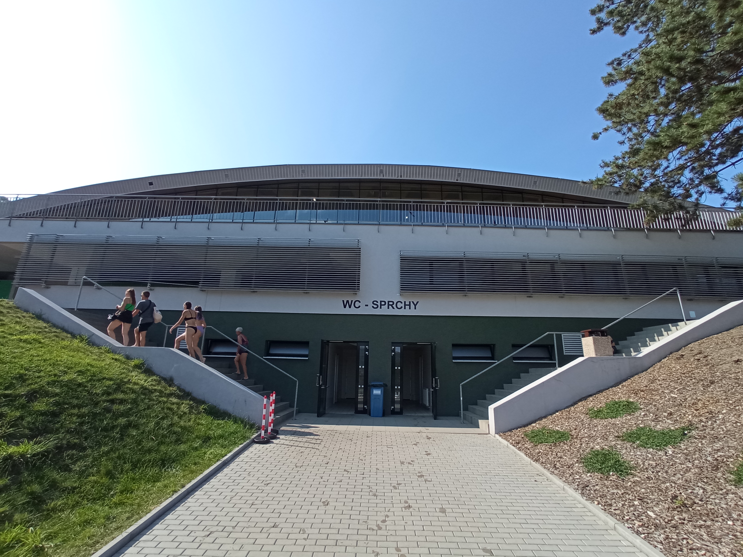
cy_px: 278
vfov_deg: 81.7
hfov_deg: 98.2
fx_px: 322
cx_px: 372
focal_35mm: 15
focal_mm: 1.65
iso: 117
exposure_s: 1/1116
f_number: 2.2
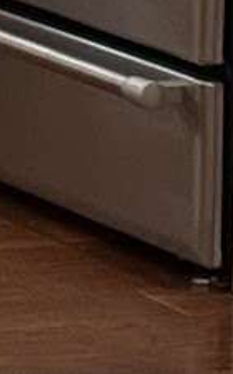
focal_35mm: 466
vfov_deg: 4.4
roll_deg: -1.0
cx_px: -468
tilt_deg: -3.9
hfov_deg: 2.8
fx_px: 4735
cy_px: -488
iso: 125
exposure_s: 1/60
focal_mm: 6.76
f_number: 1.78
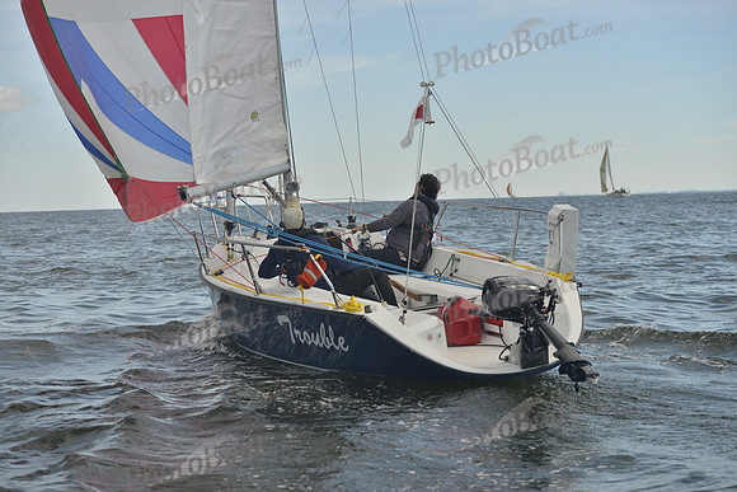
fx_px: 1433
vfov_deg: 19.5
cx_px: 368
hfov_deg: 28.8
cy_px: 246
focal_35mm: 70
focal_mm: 70
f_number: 5
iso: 200
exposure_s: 1/800
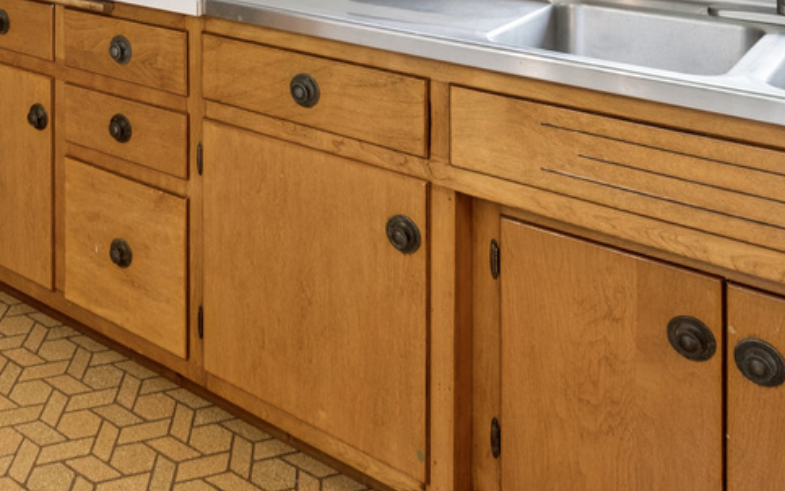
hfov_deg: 44.8
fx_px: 877
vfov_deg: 25.8
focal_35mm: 41
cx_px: 114
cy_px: -179
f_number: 10
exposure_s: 1/15
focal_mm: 12
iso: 250
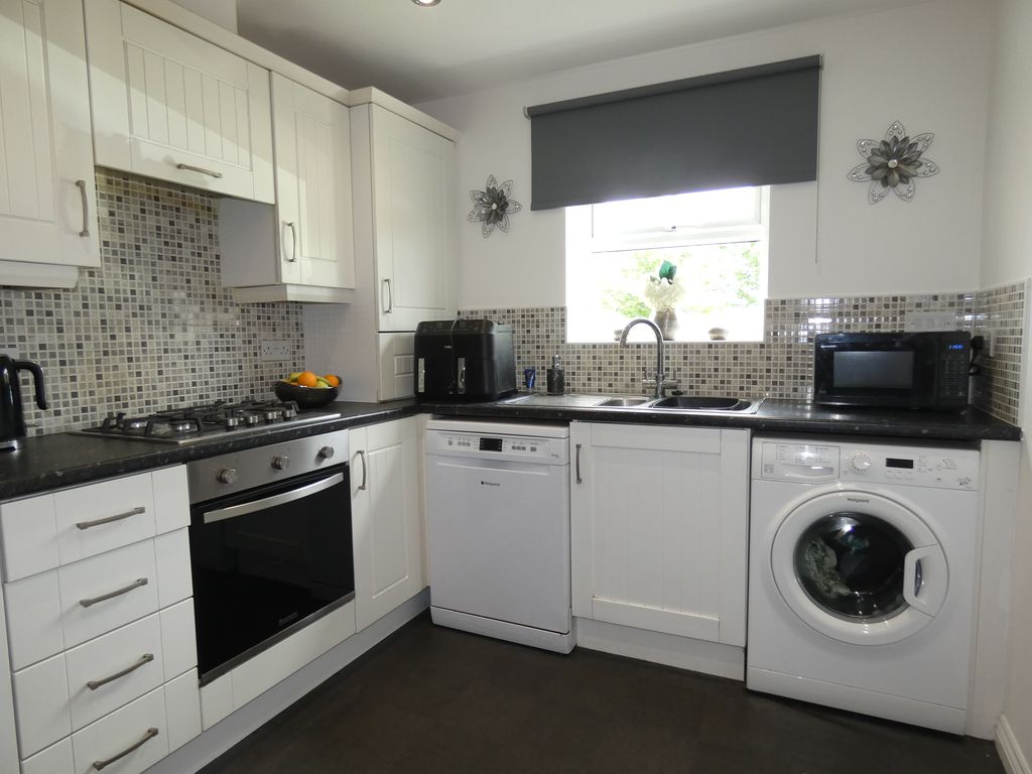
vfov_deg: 66.0
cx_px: 516
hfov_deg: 81.7
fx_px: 596
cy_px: 387
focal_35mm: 20
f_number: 2.8
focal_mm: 3.6
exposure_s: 1/60
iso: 160
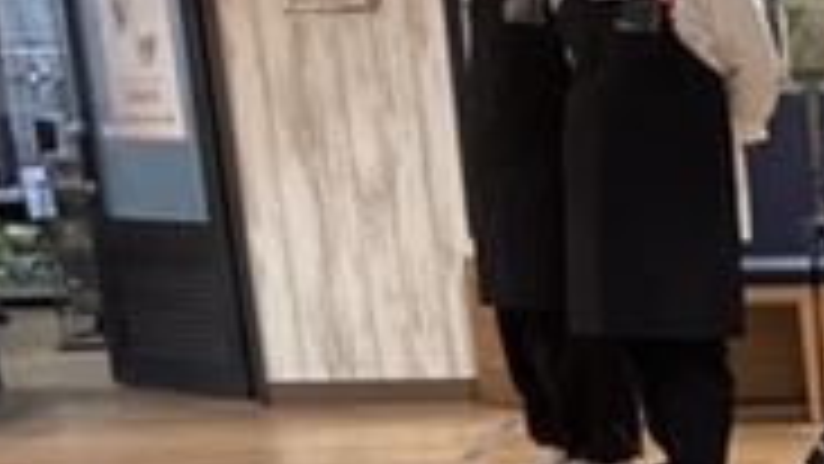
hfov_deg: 17.4
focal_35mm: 111
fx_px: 2426
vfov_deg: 10.4
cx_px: 1238
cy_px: 784
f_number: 2.4
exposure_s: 1/50
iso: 100
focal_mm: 3.3
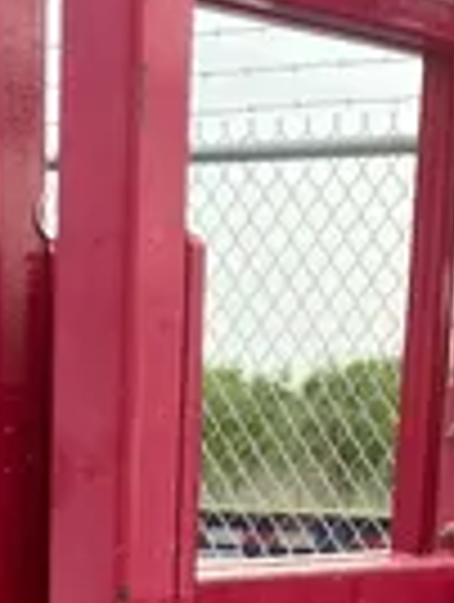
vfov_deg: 11.4
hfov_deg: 10.5
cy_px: 1456
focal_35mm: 142
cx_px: 180
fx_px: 2475
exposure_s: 1/928
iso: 50
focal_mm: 5.1
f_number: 1.6
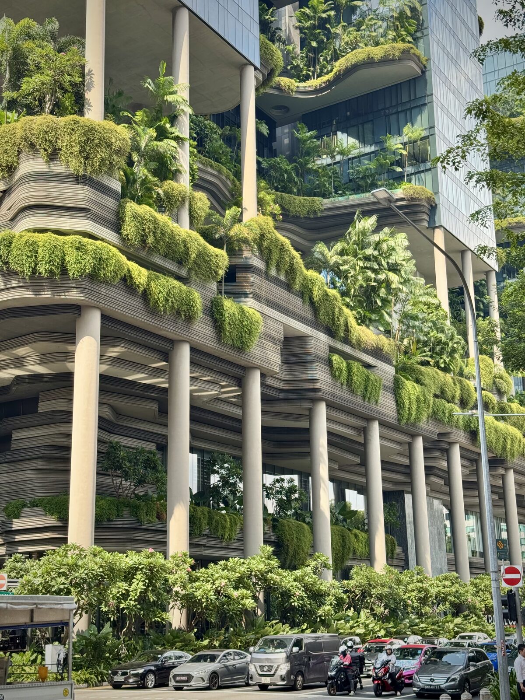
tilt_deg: +16.1
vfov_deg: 39.7
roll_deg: +0.9
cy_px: 350
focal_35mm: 48
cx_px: 262
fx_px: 971
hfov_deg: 30.3
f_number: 1.78
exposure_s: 1/715
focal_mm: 6.76
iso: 64
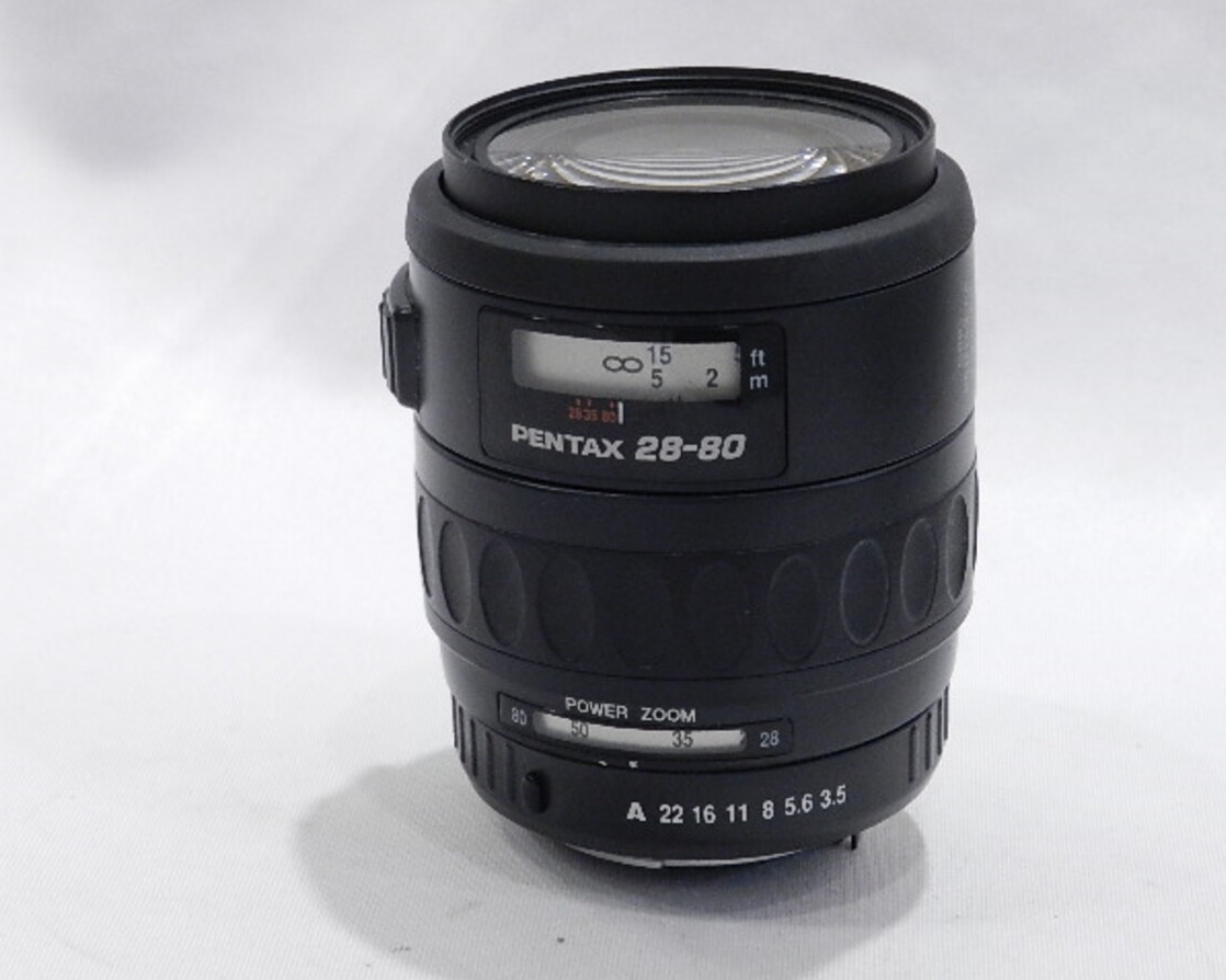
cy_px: 490
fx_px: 3193
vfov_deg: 17.5
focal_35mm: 88
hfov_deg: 21.7
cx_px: 644
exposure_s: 1/60
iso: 800
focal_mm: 14.9
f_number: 4.4
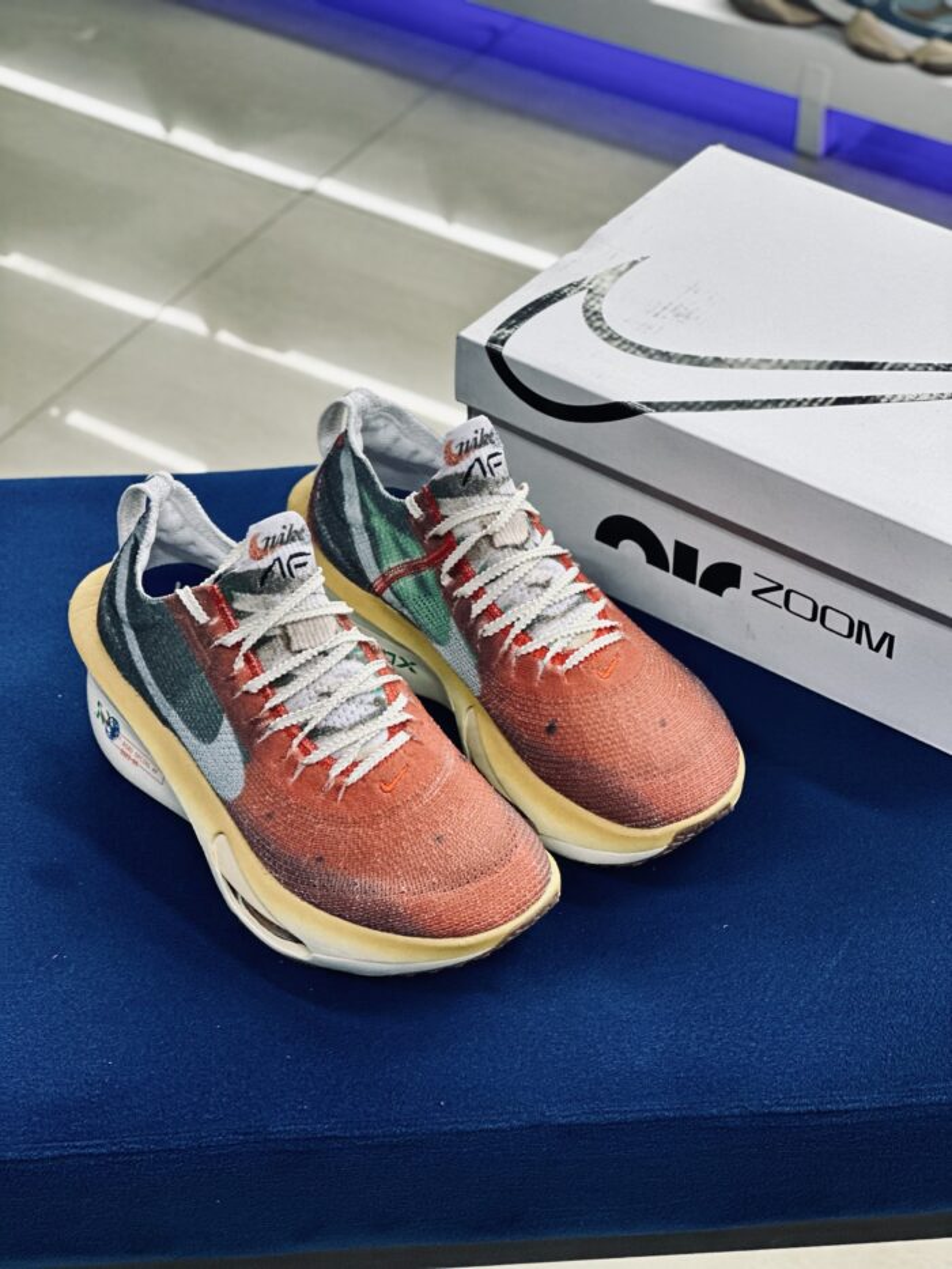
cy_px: 634
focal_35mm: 77
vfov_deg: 25.3
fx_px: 2823
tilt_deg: -39.3
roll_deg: +0.5
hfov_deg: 19.1
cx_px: 476
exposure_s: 1/100
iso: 160
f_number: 2.8
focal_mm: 9
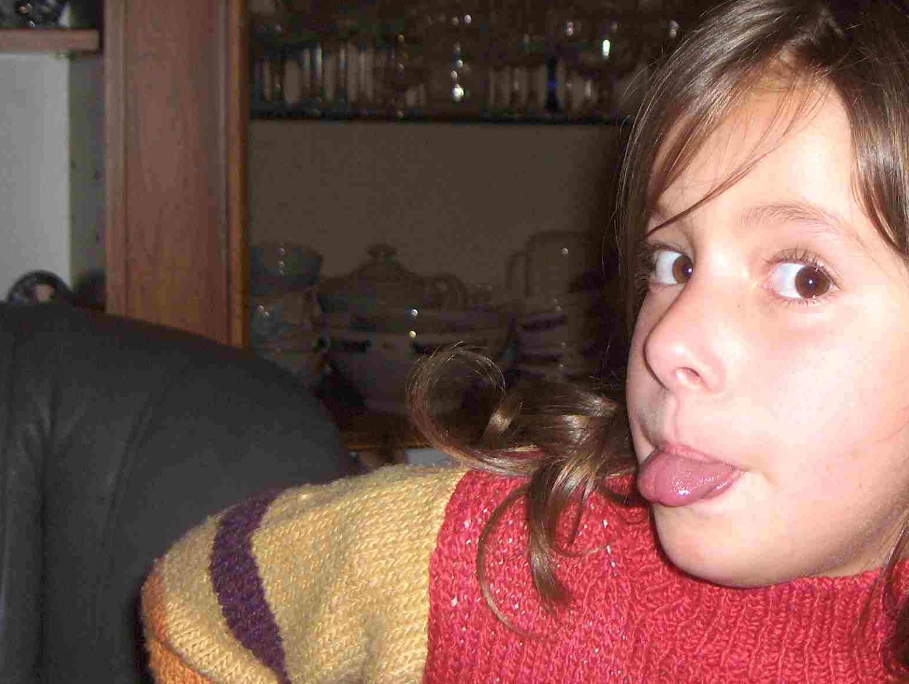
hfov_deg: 29.2
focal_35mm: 65
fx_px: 1709
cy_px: 341
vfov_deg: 22.6
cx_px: 713
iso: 100
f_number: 2.8
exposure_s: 1/60
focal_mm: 8
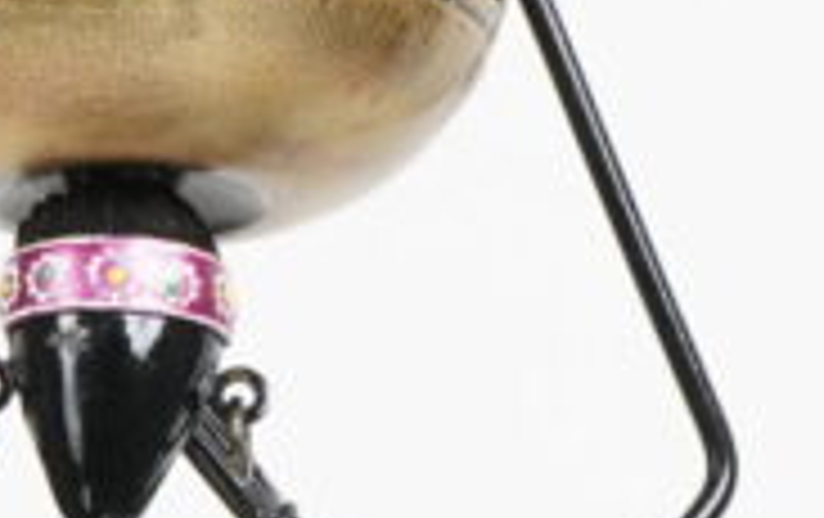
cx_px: 477
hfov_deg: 8.7
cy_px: 1054
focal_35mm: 240
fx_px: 5398
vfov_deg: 5.4
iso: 3200
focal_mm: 36
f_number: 11
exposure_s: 1/200
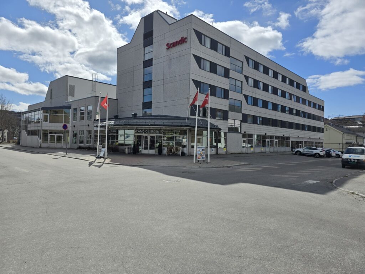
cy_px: 137
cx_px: 182
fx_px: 243
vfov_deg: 58.9
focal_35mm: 23
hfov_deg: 73.9
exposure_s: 1/2157
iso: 12
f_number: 1.7
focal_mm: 6.3
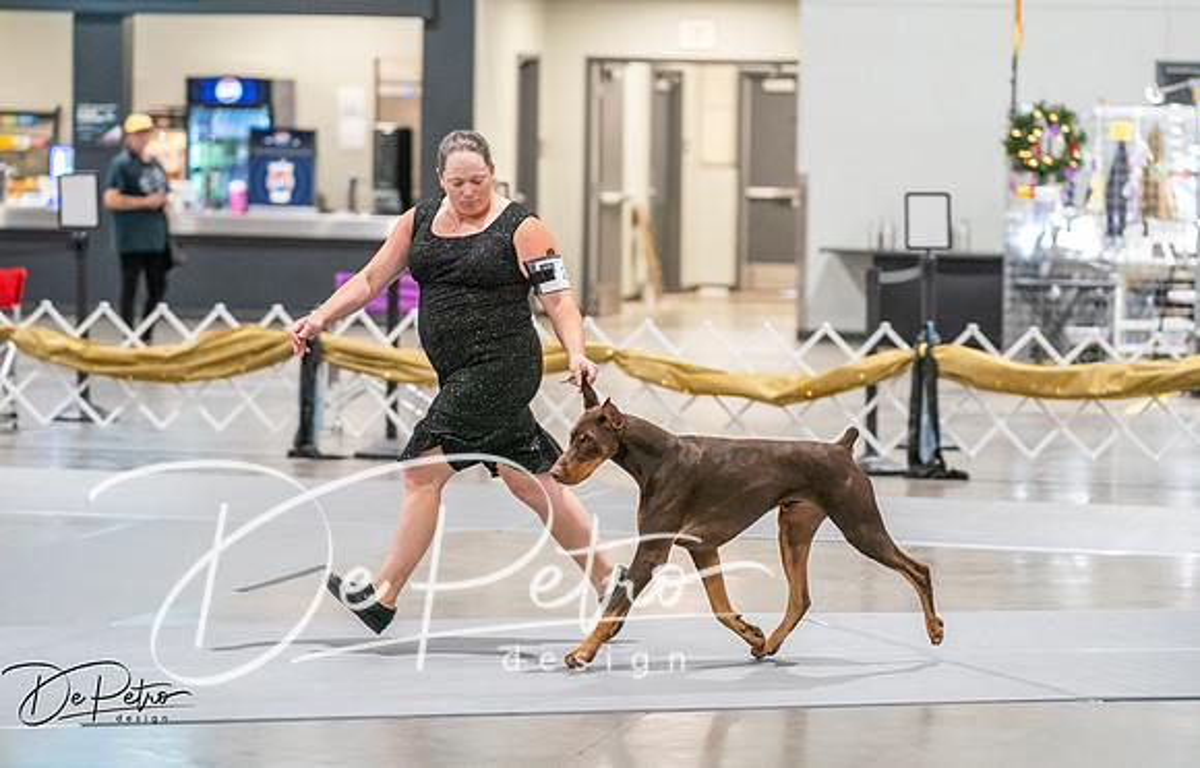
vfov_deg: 9.1
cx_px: 625
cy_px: 287
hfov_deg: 14.2
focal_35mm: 146
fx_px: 4813
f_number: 2.8
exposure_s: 1/250
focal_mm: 120
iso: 6400
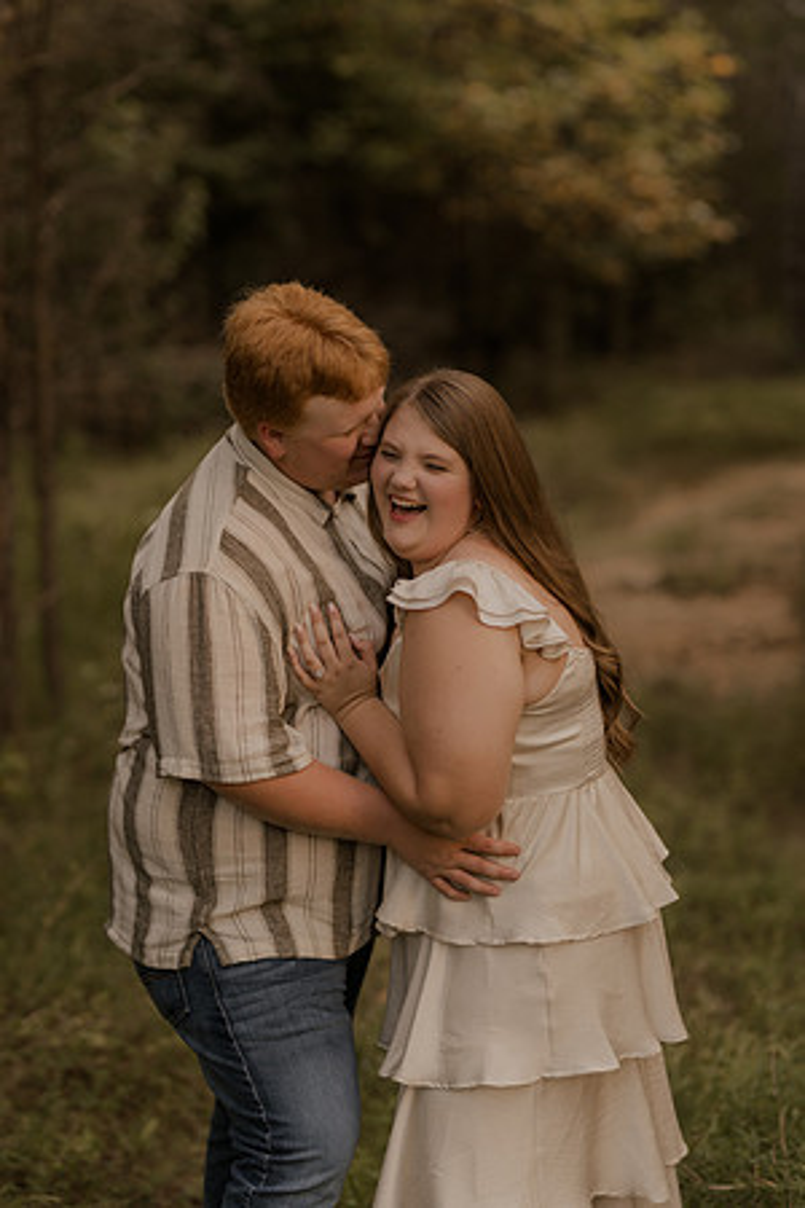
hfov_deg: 16.1
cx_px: 402
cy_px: 604
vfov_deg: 23.9
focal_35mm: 85
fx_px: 2851
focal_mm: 85
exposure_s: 1/125
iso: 100
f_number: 2
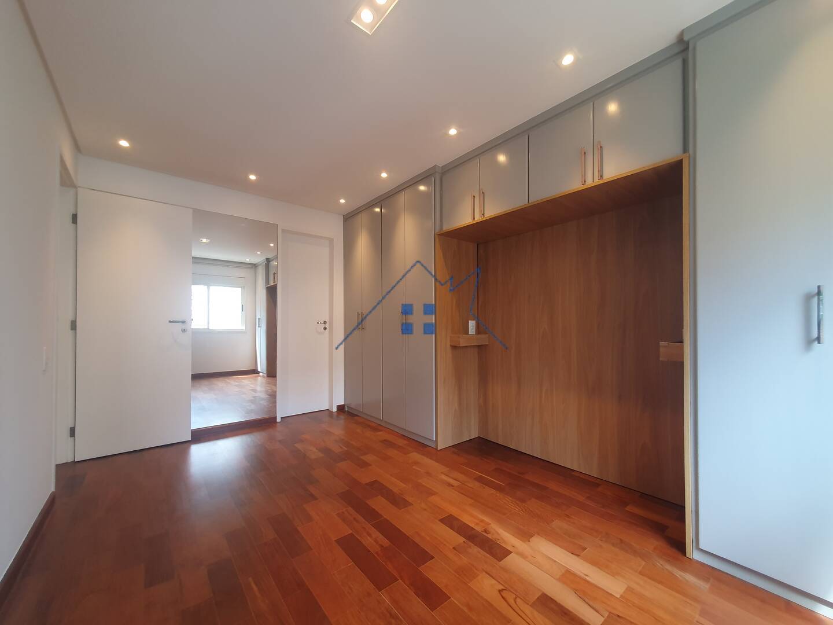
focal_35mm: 13
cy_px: 312
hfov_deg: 106.2
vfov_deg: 89.9
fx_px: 313
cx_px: 416
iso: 125
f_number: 2.2
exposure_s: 1/60
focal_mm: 1.8
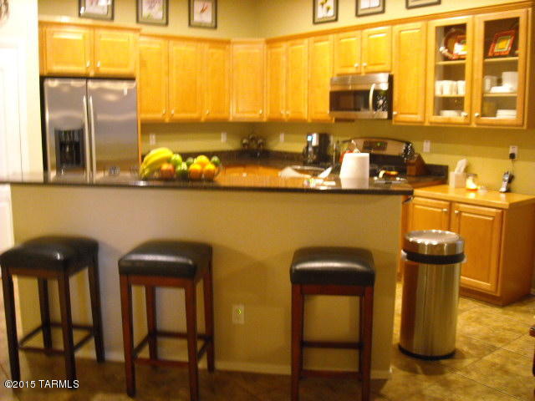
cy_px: 200
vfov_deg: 40.7
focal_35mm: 35
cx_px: 268
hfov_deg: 52.6
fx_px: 541
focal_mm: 5.7
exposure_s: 1/8
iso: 417
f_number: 2.8
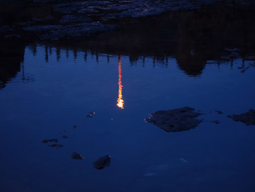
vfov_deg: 16.7
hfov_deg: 22.3
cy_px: 137
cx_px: 121
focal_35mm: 88
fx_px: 648
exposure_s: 1/20
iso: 320
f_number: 2.8
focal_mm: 35
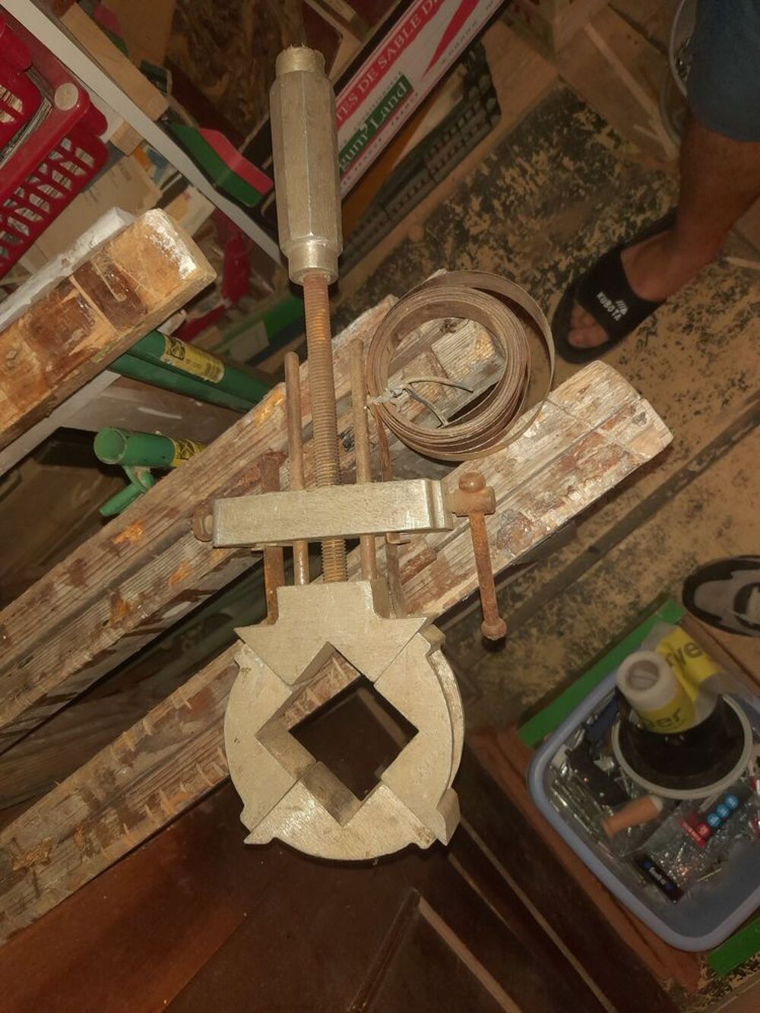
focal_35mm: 25
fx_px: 732
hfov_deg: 54.9
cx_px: 380
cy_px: 506
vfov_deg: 69.4
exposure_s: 1/50
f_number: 2
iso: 160
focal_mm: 4.6
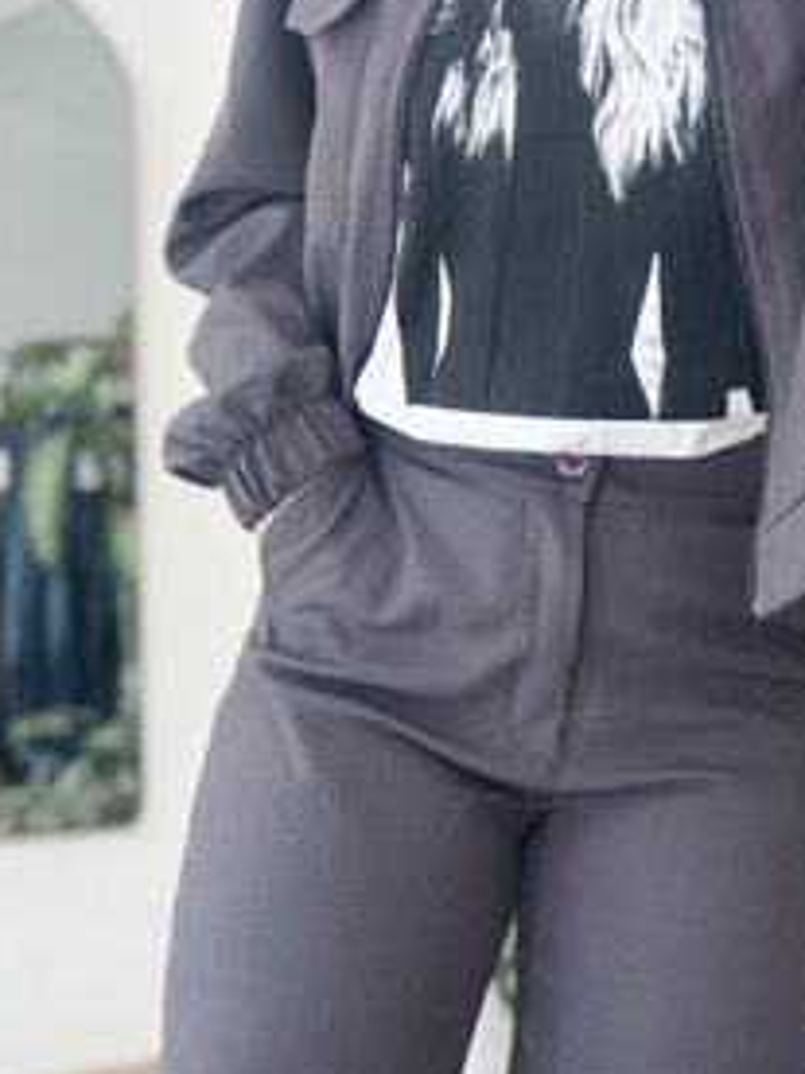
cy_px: 885
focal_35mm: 58
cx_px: 428
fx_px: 1798
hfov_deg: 25.2
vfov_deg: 32.2
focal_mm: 2.71
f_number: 1.9
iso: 80
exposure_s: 1/79
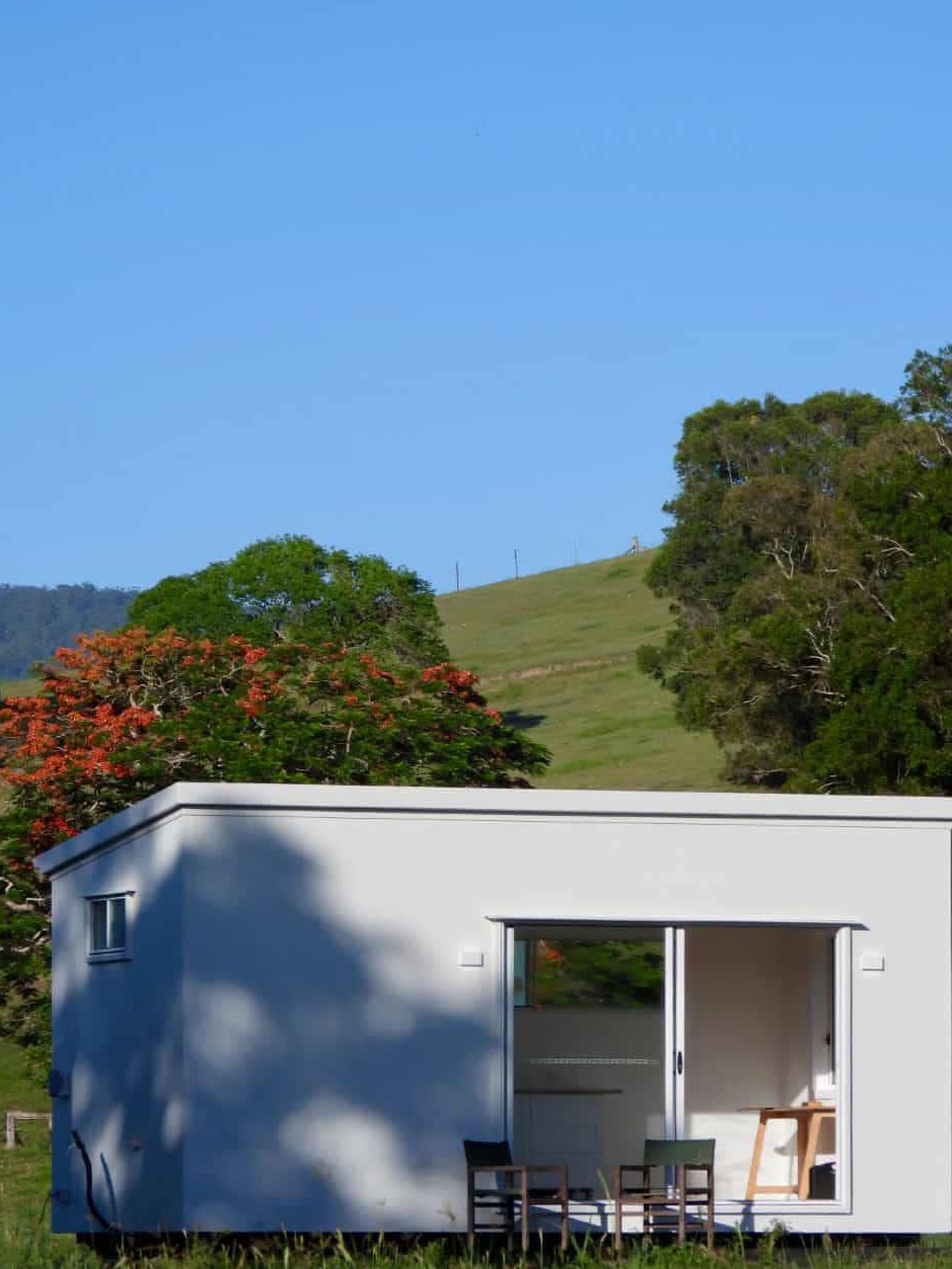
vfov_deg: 8.6
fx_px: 8434
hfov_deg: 6.5
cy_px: 663
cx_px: 494
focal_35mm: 230
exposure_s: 1/1250
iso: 100
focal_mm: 35.9
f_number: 4.5
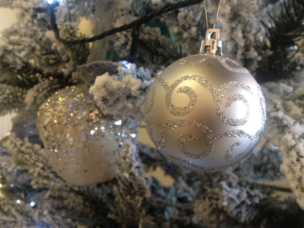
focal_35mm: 35
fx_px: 307
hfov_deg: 52.6
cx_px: 152
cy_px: 114
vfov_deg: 40.7
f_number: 2.4
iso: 80
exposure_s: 1/20
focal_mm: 4.28
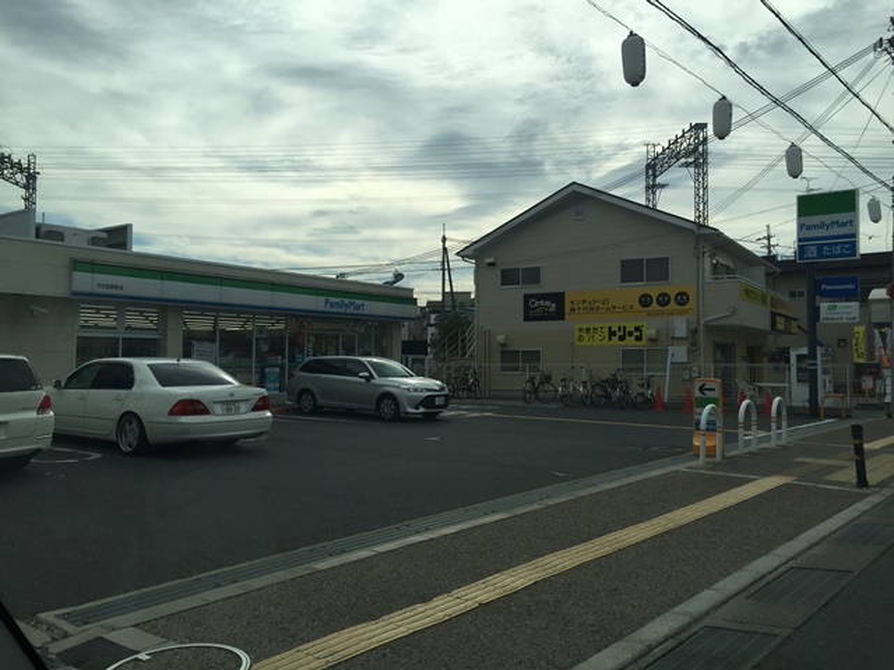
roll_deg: -0.6
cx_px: 447
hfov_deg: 61.7
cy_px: 335
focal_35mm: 29
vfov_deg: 48.2
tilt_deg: +2.6
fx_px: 749
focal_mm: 4.15
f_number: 2.2
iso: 32
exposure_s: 1/3300
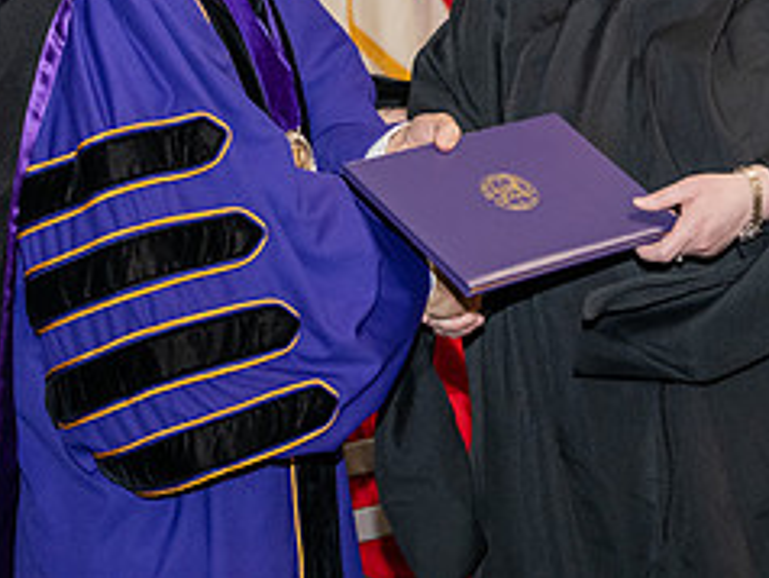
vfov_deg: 9.0
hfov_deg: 12.0
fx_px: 3647
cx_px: 446
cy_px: -44
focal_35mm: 164
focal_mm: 70
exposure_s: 1/200
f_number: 5.6
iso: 2500
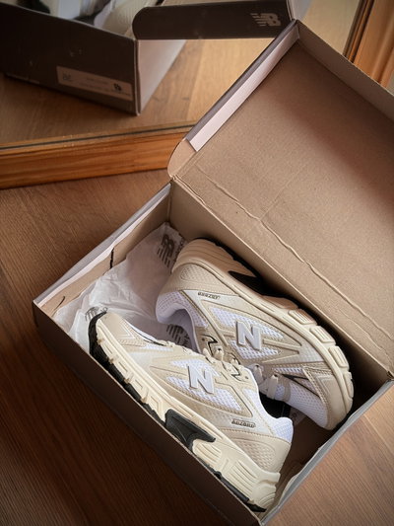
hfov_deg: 28.0
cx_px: 197
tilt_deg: -65.8
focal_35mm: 52
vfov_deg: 36.8
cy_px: 263
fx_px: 789
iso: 25
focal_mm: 5.96
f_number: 1.6
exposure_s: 1/121
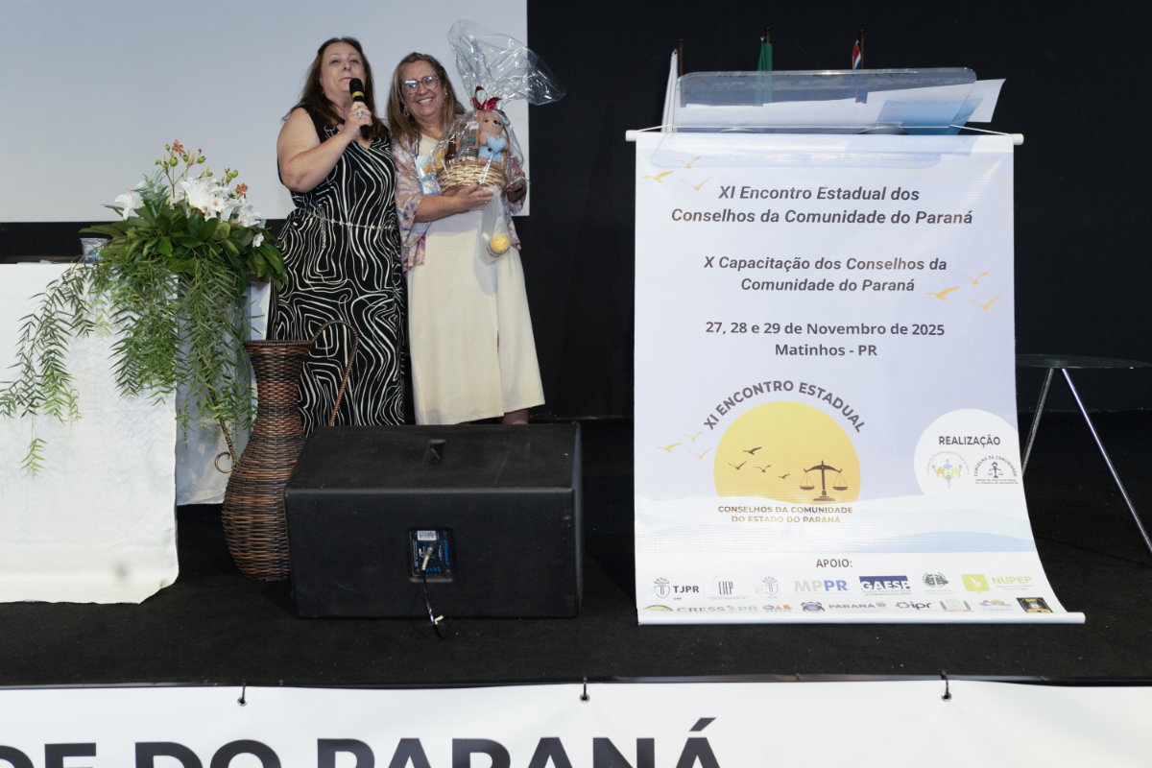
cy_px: 384
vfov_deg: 37.9
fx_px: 1120
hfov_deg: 54.4
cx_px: 576
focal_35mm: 35
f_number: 4
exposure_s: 1/100
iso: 3200
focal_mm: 35
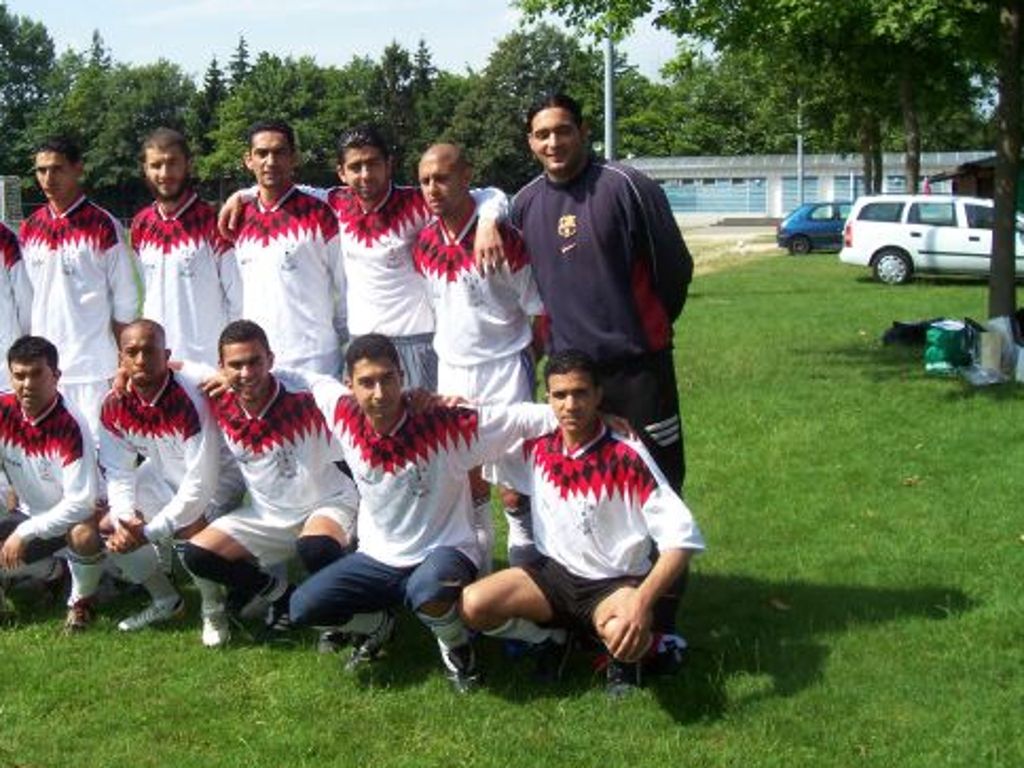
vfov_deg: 32.0
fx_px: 1331
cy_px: 281
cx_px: 353
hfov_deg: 41.6
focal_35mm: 45
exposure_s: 1/377
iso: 80
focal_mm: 5.6
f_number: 5.1
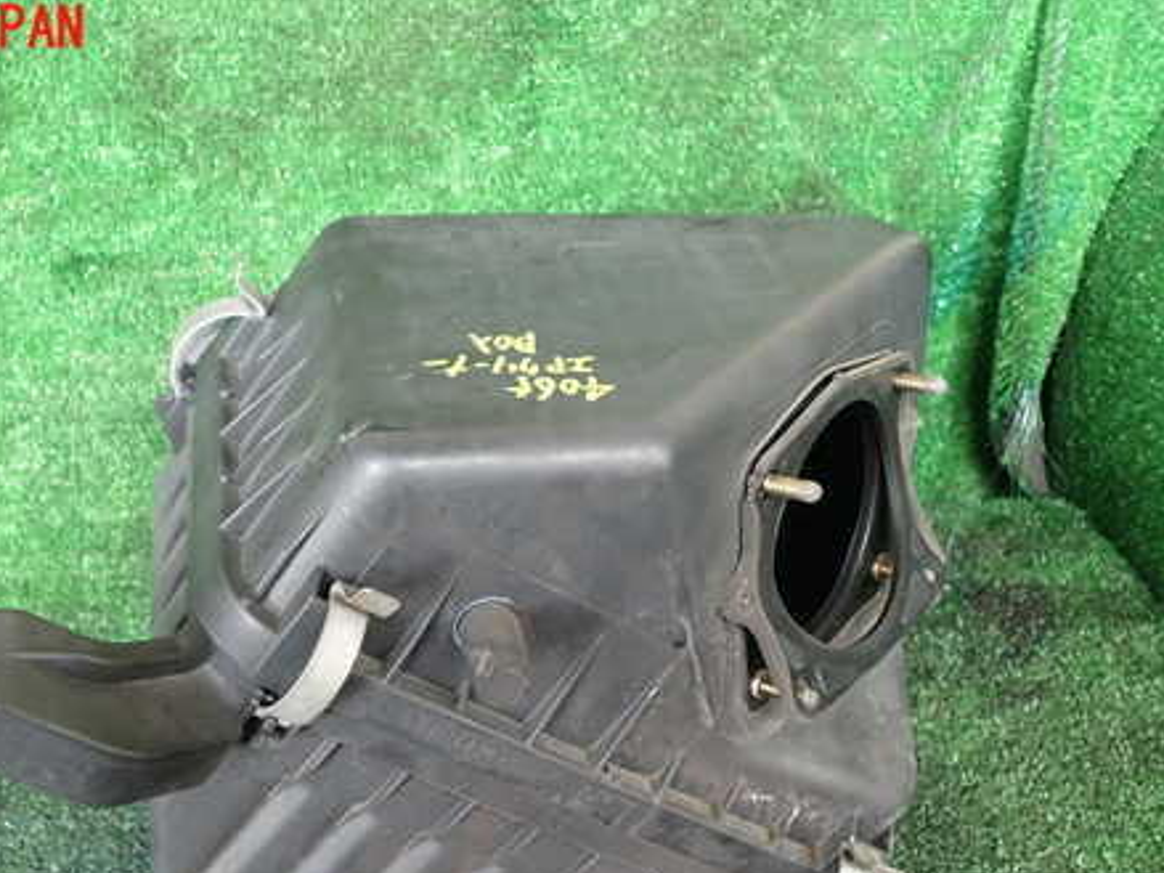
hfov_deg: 45.2
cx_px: 398
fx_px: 1378
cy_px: 594
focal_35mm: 41
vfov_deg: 34.7
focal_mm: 5.4
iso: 200
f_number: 2.3
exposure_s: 1/30
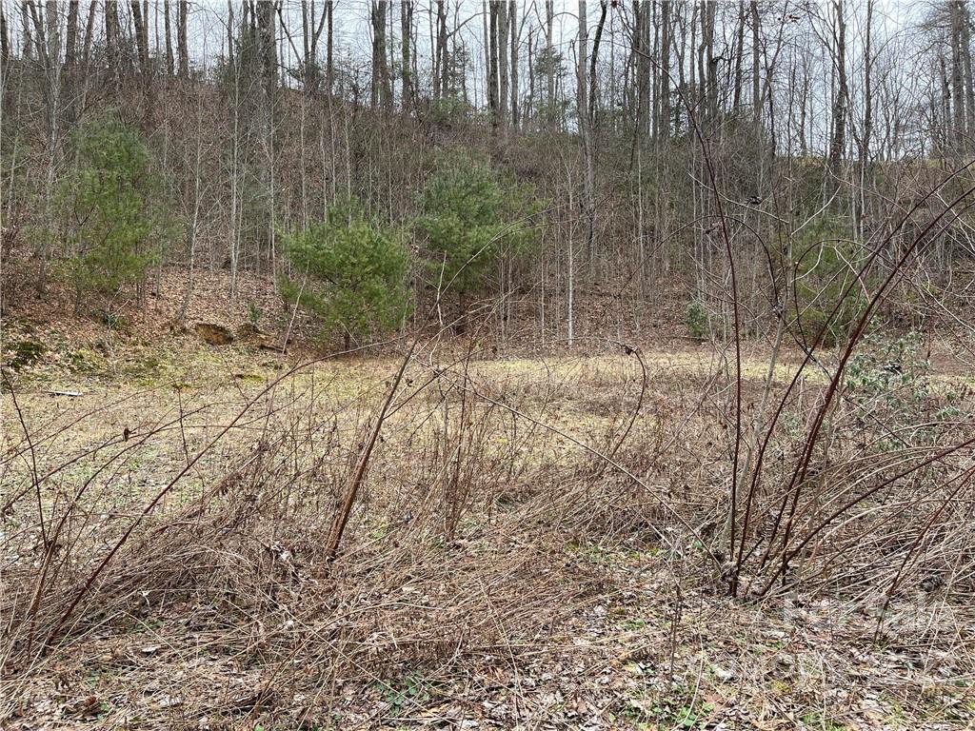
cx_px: 488
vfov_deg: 53.1
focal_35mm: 26
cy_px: 366
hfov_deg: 67.3
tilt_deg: -1.0
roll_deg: +0.6
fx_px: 732
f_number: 1.6
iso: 32
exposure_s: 1/345
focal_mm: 5.1
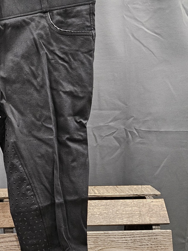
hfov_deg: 27.4
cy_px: 153
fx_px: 362
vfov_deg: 38.0
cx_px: 0
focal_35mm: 50
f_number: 1.8
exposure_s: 1/100
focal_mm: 5.4
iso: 500
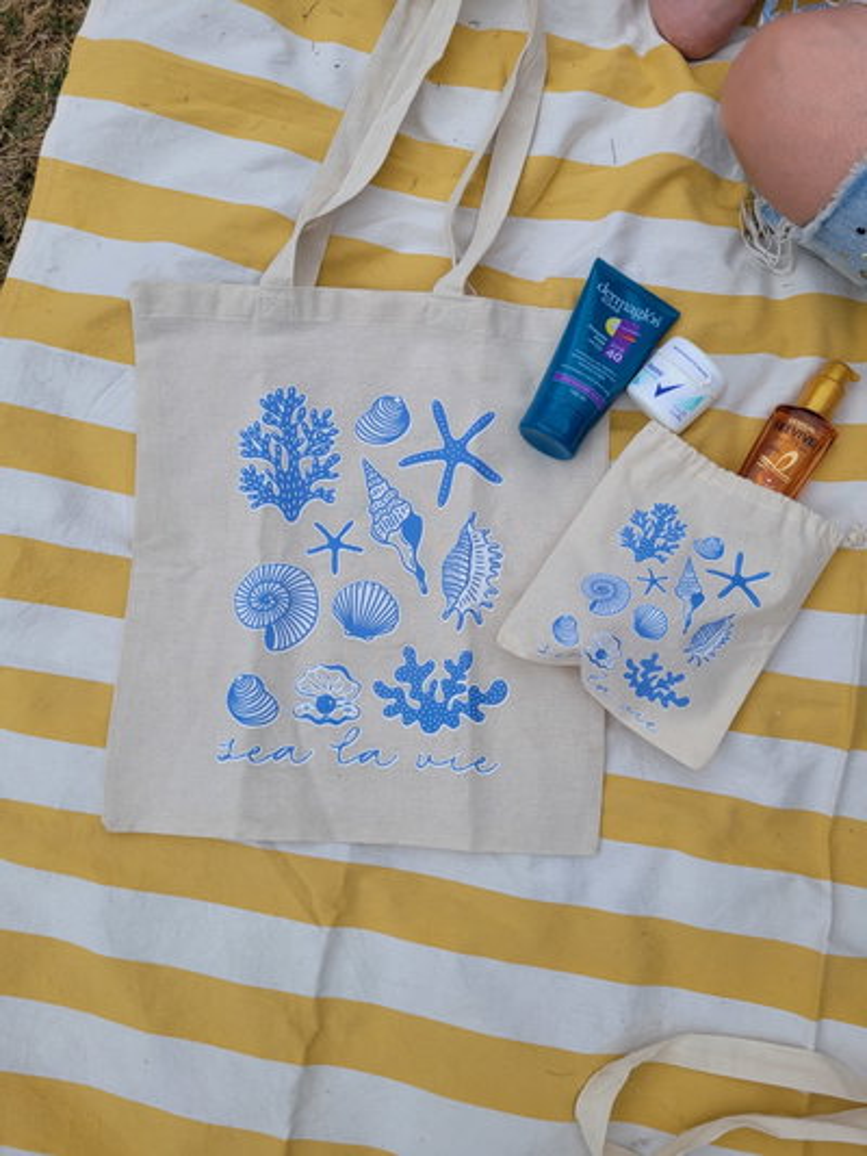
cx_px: 434
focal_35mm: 26
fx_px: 868
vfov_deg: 67.3
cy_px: 578
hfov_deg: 53.1
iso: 40
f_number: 1.8
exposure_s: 1/1036
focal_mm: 5.4
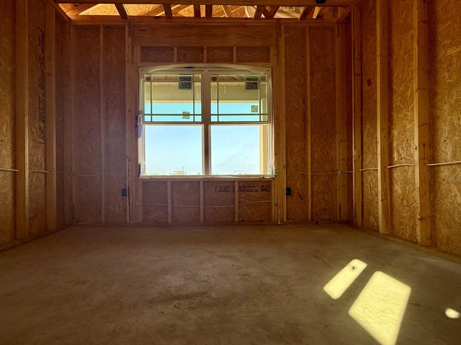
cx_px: 216
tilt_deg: +0.4
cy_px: 180
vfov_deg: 78.1
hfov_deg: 94.4
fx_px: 213
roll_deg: -2.0
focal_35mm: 16
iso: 64
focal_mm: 2.22
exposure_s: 1/340
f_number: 2.2
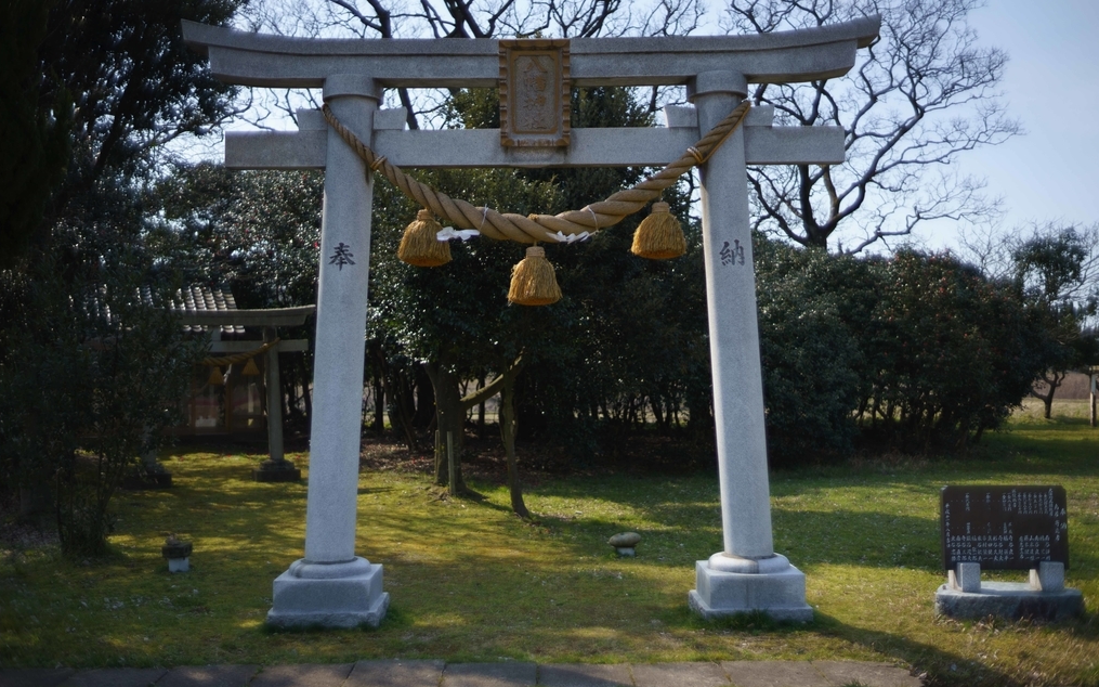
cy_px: 327
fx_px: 1078
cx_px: 551
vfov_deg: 35.3
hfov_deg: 54.0
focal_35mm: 36
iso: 100
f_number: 1.4
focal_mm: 35
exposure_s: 1/6400
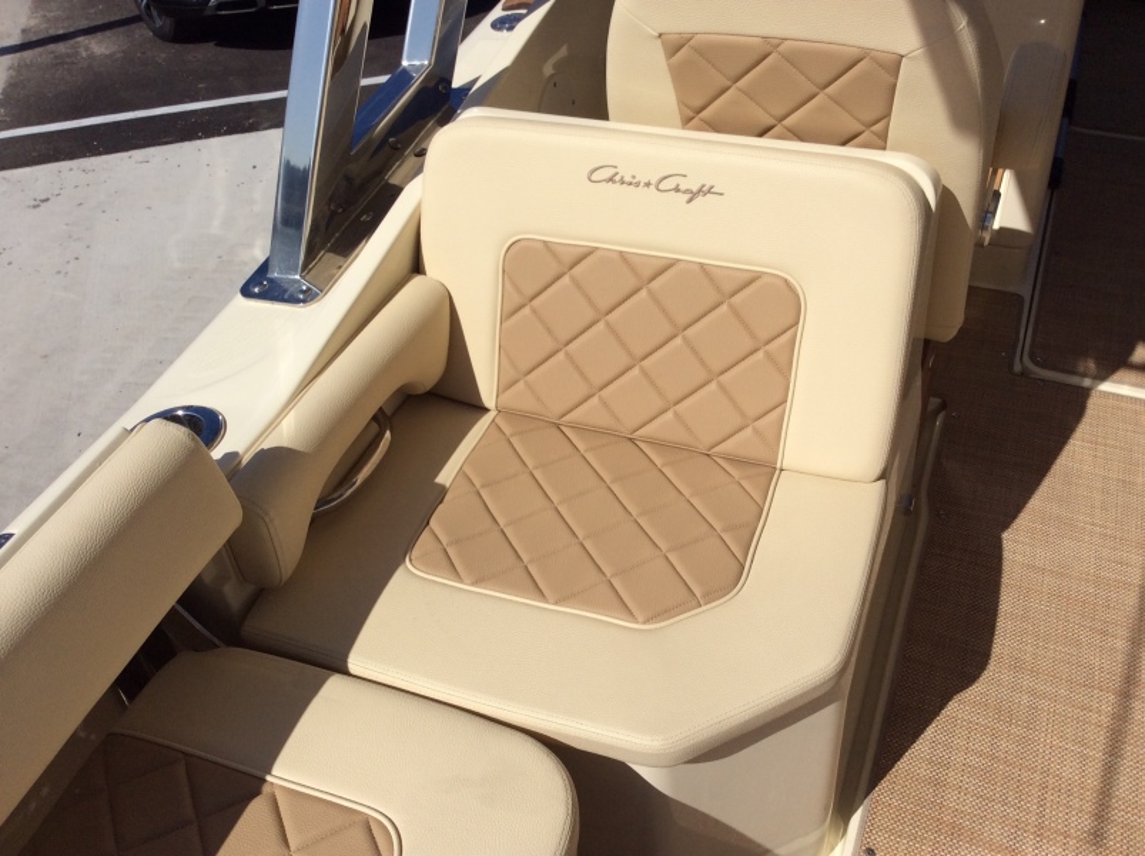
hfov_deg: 56.9
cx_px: 572
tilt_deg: -39.9
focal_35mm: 32
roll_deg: +2.7
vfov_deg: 44.1
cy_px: 428
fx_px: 1057
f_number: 2.4
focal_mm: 3.3
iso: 32
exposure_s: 1/4098
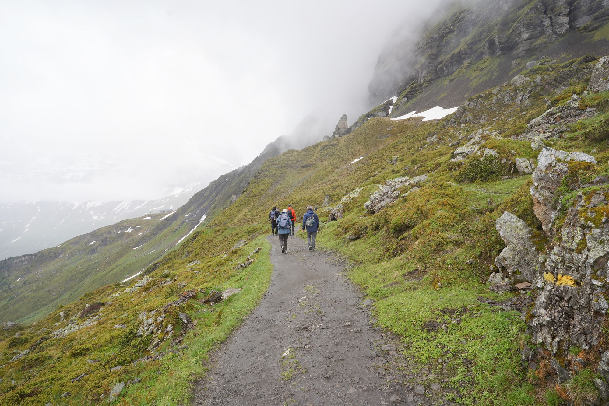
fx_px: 406
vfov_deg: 53.1
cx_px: 304
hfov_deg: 73.7
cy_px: 203
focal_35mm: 24
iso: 100
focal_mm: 24
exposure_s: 1/100
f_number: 9
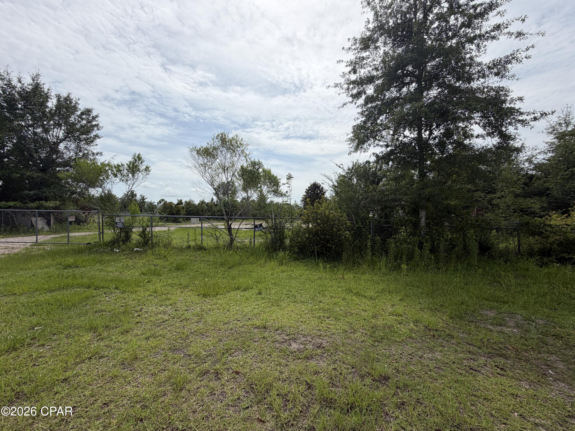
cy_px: 216
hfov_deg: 102.1
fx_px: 233
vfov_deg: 85.7
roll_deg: +0.6
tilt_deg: +0.6
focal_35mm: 14
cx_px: 288
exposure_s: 1/1464
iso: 20
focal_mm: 2.22
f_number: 2.2
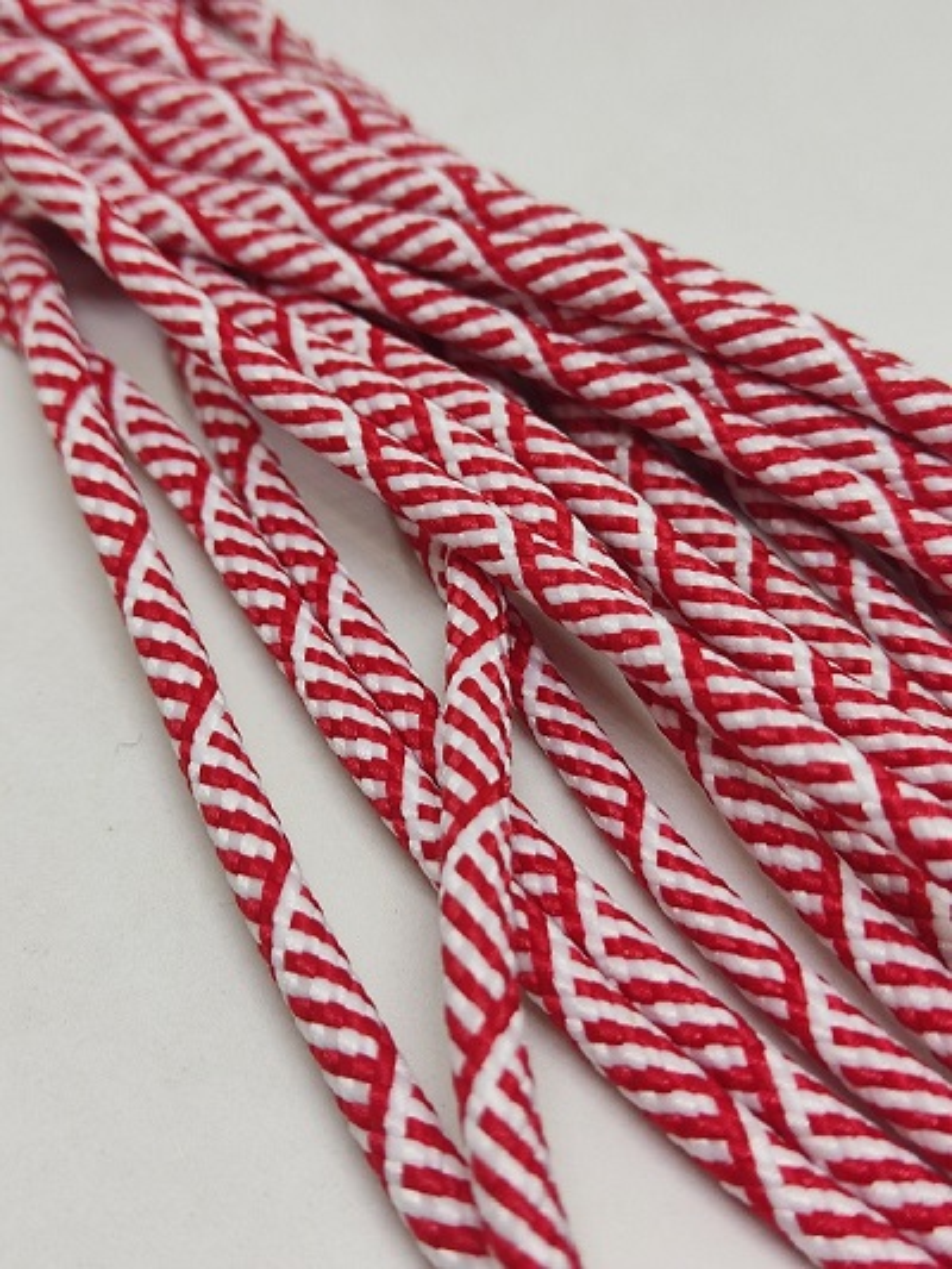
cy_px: 634
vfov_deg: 40.4
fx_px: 1723
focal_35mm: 47
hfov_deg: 30.9
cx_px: 476
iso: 70
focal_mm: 4.71
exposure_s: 1/50
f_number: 1.79
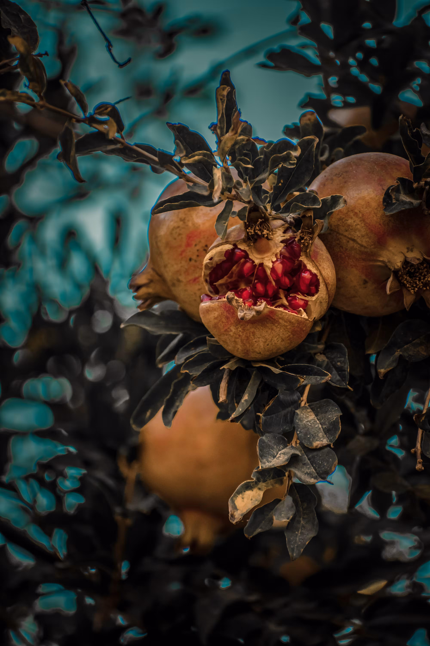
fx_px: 7256
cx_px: 215
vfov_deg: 5.1
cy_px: 323
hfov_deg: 3.4
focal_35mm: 405
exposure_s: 1/200
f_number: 6
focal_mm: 270
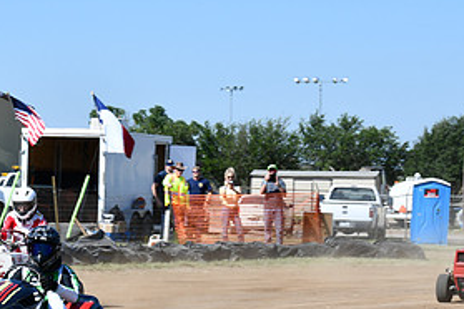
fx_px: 2487
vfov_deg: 7.1
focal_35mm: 193
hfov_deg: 10.6
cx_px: 88
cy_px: 250
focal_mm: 62
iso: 100
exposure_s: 1/250
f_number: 8
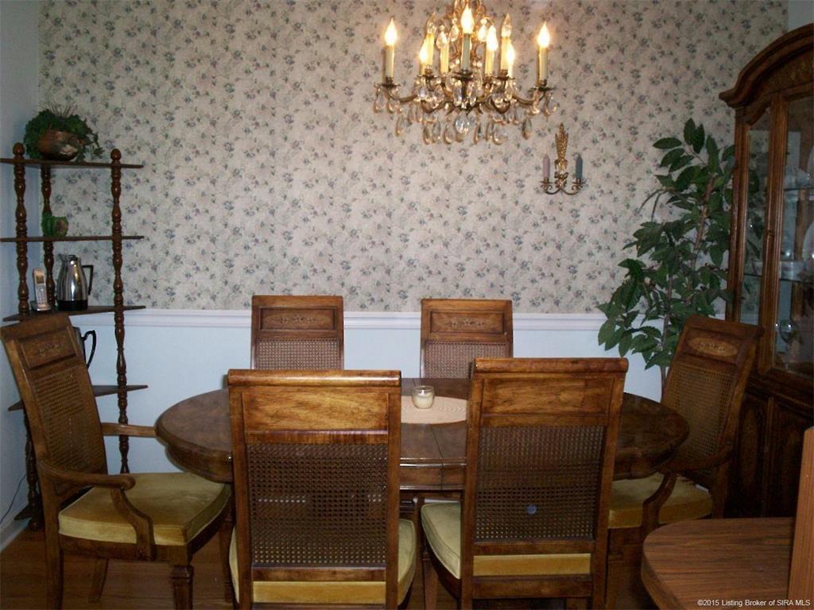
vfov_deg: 39.7
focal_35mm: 36
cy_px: 305
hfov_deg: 51.4
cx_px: 407
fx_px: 847
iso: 140
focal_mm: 5.9
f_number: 4.5
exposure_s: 1/64
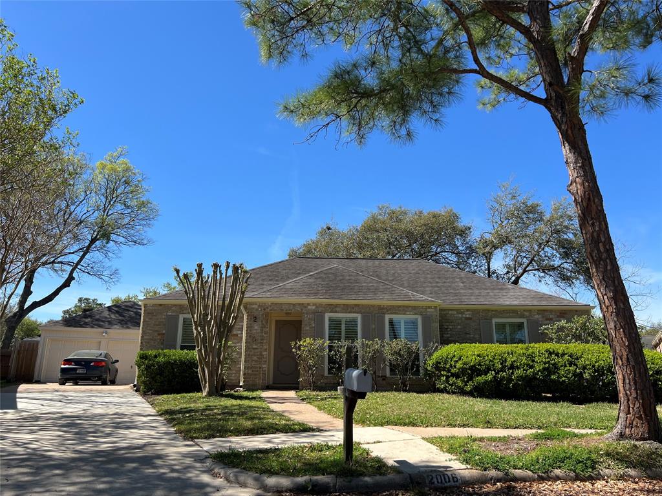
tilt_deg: +14.7
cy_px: 248
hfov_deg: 67.3
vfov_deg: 53.1
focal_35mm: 26
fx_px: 497
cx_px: 331
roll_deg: +0.6
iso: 50
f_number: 1.5
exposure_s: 1/3077
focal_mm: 5.7
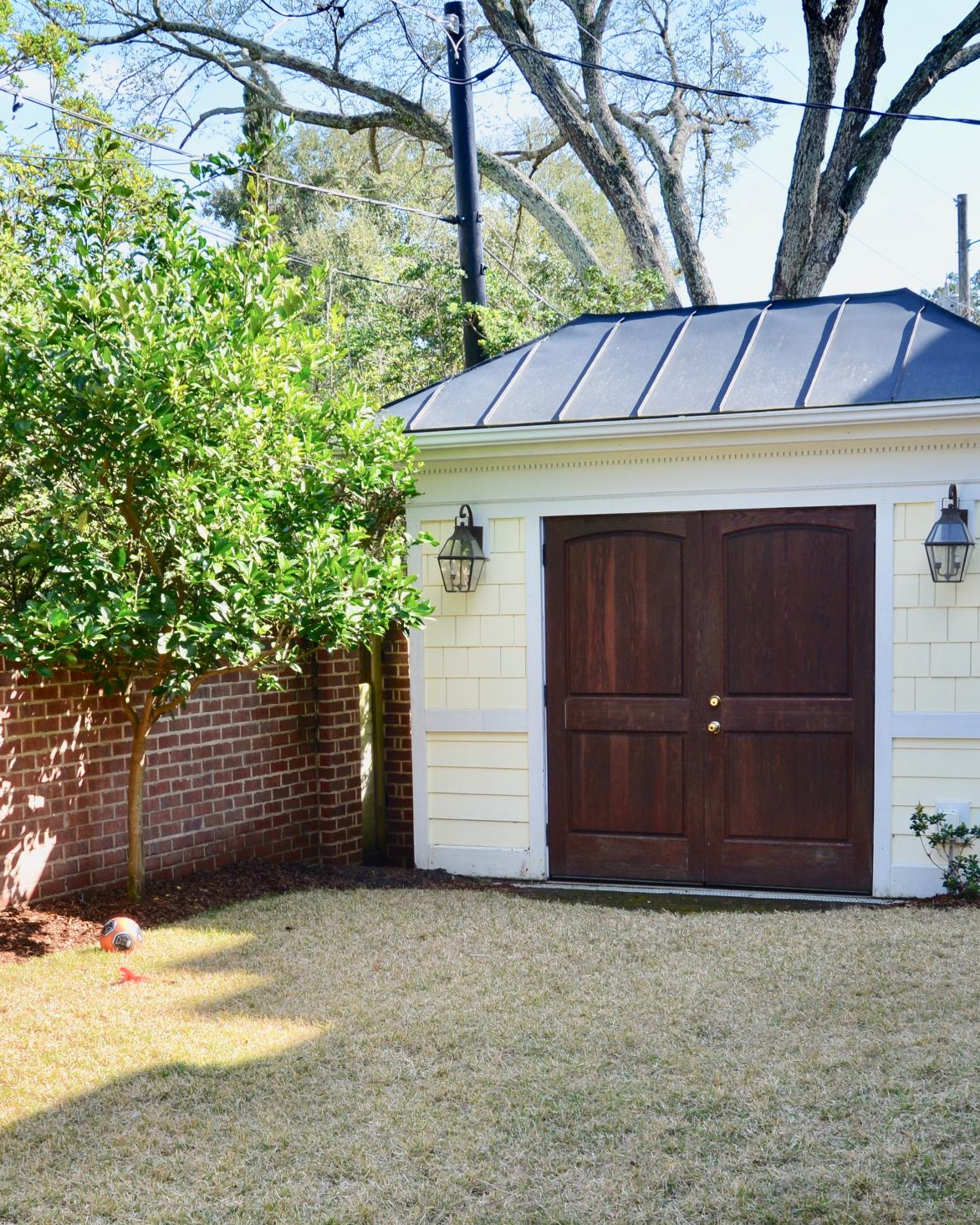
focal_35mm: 50
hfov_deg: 30.2
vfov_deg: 37.1
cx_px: 407
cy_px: 782
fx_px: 1812
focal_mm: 26
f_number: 11
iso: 200
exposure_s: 1/100
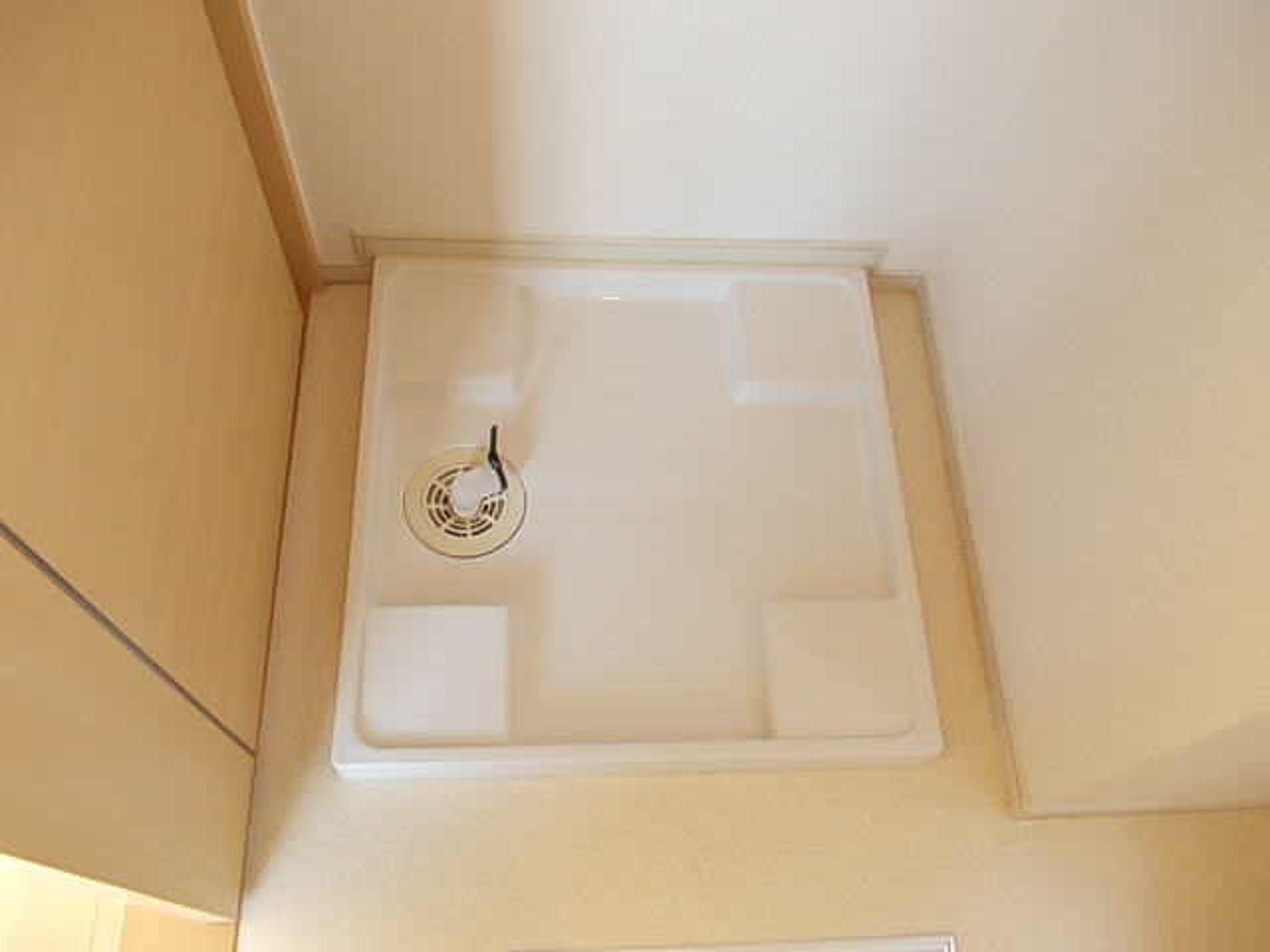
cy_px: 476
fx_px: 1027
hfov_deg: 63.4
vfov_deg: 49.7
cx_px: 635
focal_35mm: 28
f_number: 2.7
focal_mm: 4
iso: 110
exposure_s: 1/25
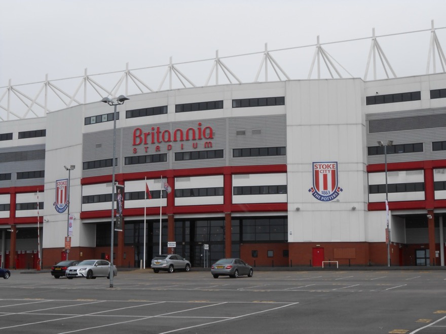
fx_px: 812
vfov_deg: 23.3
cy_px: 167
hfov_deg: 30.7
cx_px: 223
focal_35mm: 63
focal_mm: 11.3
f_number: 5.6
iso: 80
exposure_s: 1/500
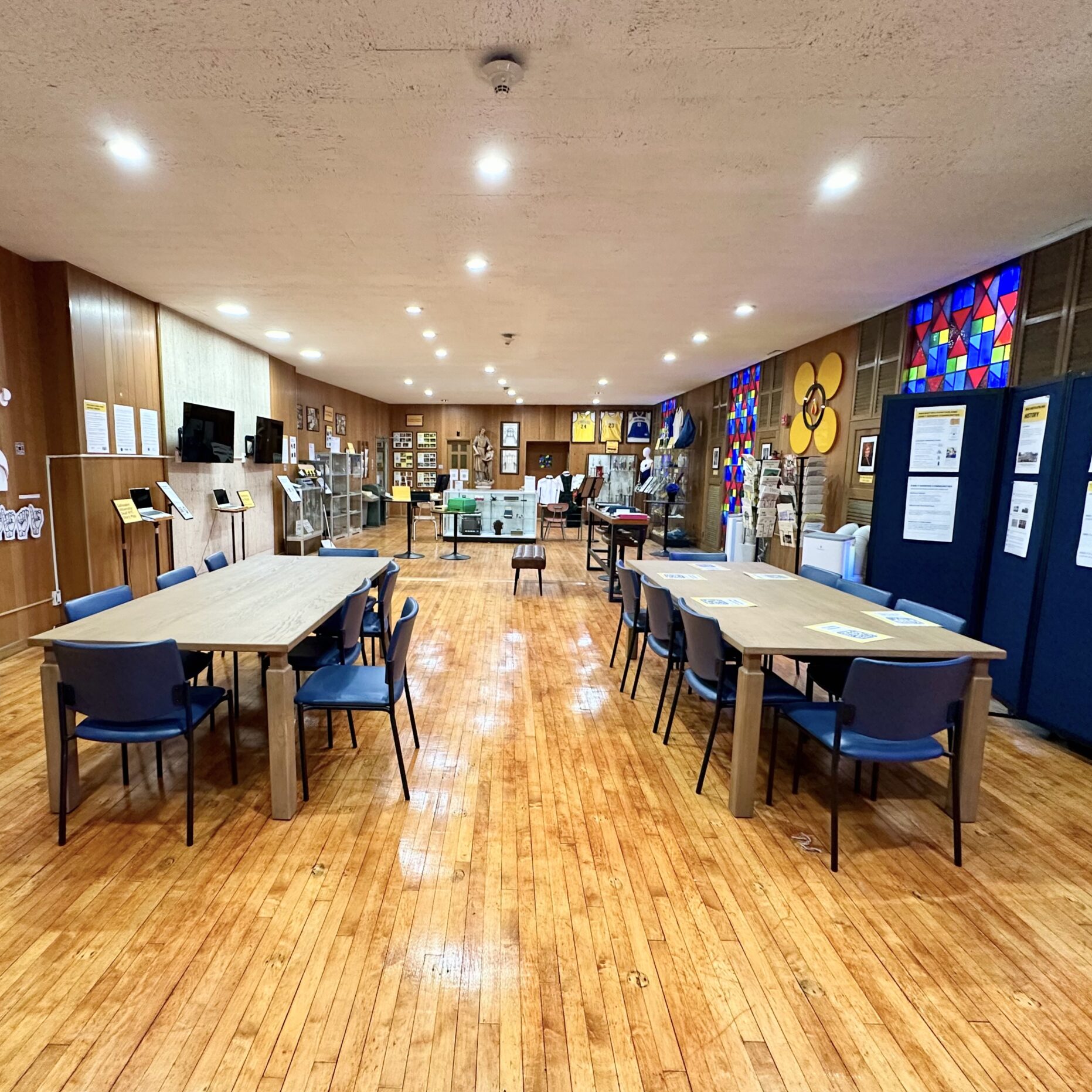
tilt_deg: -7.7
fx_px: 607
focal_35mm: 17
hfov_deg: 83.7
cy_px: 553
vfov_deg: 84.0
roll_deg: +0.2
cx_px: 488
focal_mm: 2.22
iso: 500
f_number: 2.2
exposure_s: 1/59
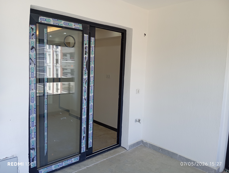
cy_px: 86
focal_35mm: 28
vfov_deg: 49.9
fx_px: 185
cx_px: 114
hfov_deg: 63.4
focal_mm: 4.22
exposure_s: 1/100
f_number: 1.8
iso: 270
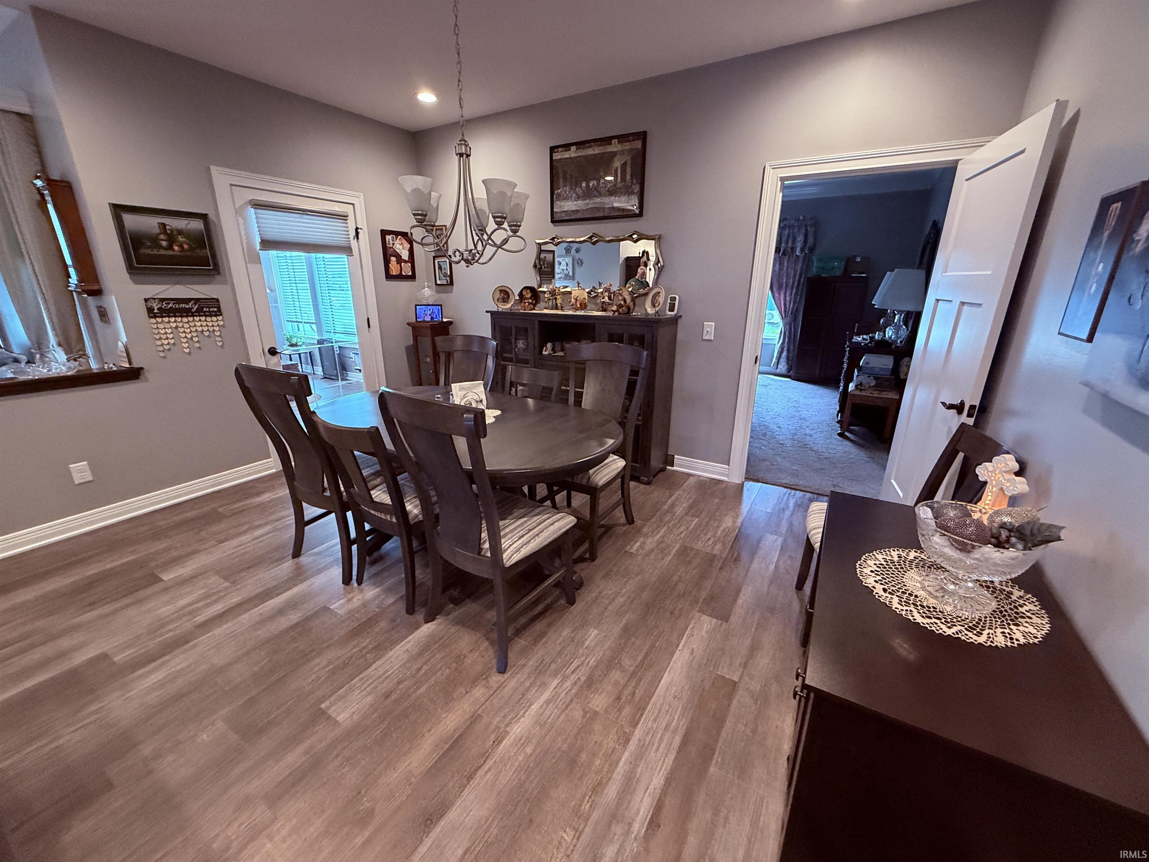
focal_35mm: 14
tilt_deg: -18.9
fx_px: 465
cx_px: 574
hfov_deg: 102.1
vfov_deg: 85.7
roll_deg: +0.6
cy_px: 431
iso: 500
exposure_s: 1/60
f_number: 2.2
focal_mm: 2.22
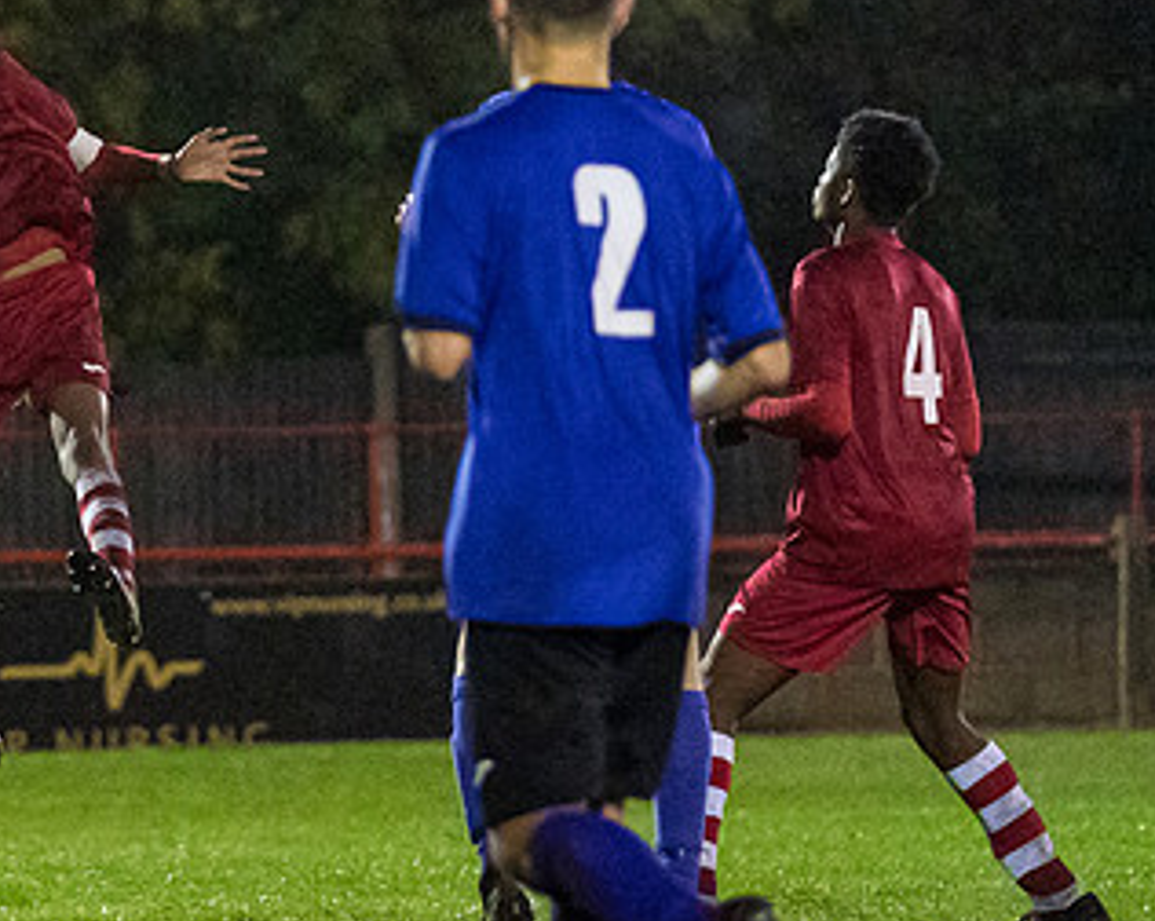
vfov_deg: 4.0
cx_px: -86
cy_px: 268
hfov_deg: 5.0
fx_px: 13144
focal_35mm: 385
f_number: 2.8
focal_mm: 129
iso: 6400
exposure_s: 1/1250
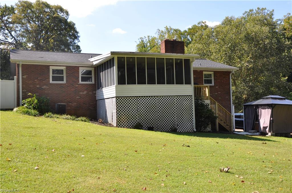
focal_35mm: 39
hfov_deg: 49.6
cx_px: 146
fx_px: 316
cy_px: 96
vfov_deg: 34.1
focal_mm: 26
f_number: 10
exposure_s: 1/200
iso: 200
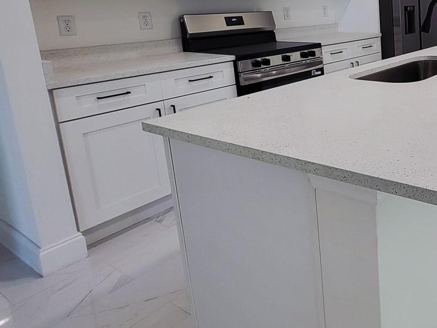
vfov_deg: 46.7
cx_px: 446
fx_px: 353
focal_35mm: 28
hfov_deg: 50.1
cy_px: 59
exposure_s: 1/60
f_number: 2.2
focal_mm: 1.74
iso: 80
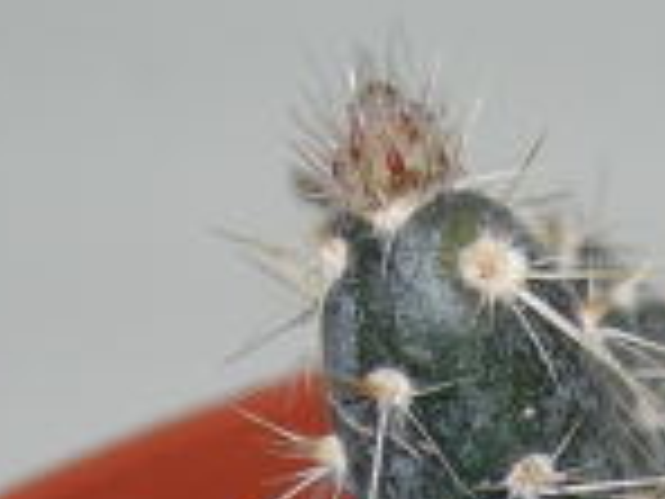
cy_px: 746
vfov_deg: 8.8
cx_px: 656
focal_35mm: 164
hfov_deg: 11.9
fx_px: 3151
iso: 50
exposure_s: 1/60.1
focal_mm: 7.8
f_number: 4.8
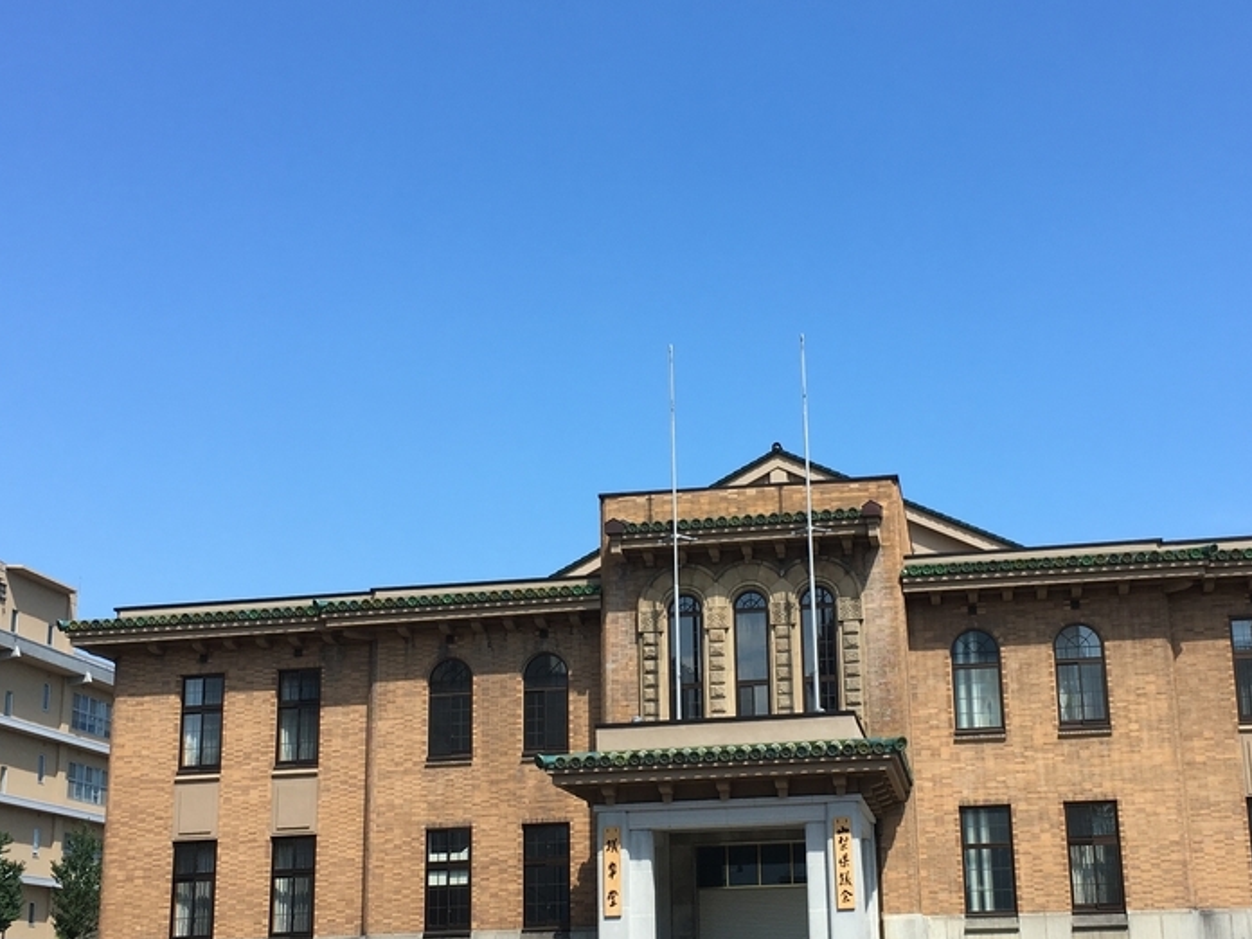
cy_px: 568
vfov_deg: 29.0
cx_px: 696
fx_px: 1808
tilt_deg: +13.4
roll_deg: +2.0
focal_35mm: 50
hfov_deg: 38.1
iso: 25
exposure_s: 1/1131
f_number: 2.2
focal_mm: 4.15
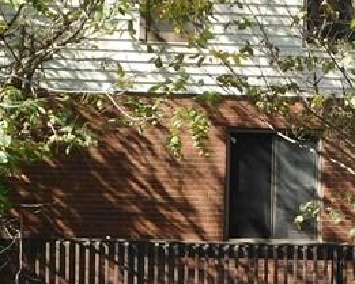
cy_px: 235
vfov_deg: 11.1
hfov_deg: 13.9
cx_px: 302
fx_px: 1450
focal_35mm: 138
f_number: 3.5
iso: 125
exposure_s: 1/400
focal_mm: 6.3
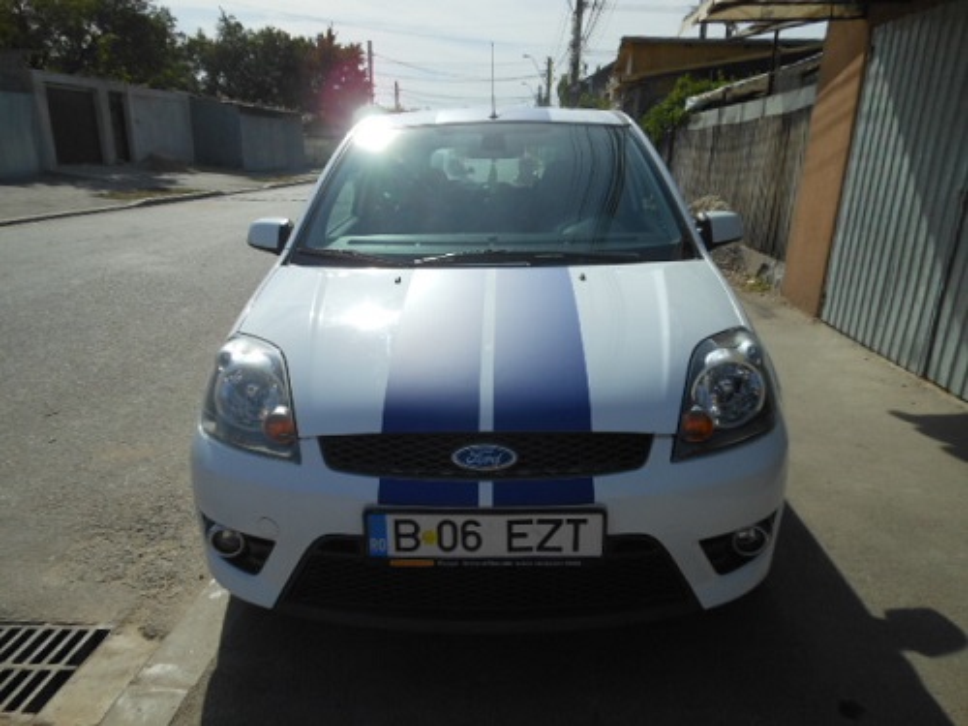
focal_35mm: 25
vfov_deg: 54.9
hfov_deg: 69.4
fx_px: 699
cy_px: 363
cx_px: 484
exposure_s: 1/250
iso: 80
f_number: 10.2
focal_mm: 4.5
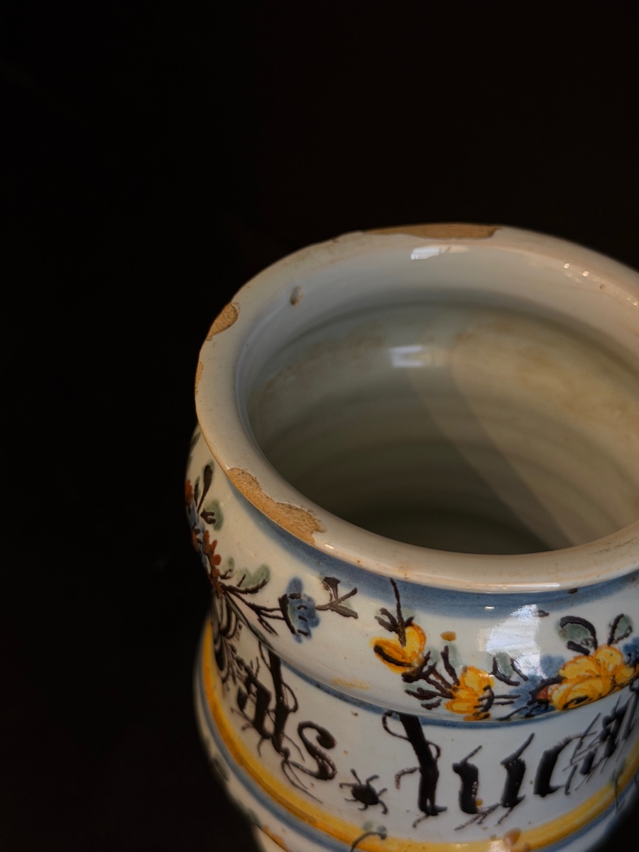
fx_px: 1181
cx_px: 320
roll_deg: -3.4
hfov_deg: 30.3
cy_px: 426
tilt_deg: -44.0
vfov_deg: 39.7
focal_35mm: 48
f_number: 1.78
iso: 80
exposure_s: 1/50
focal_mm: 6.76
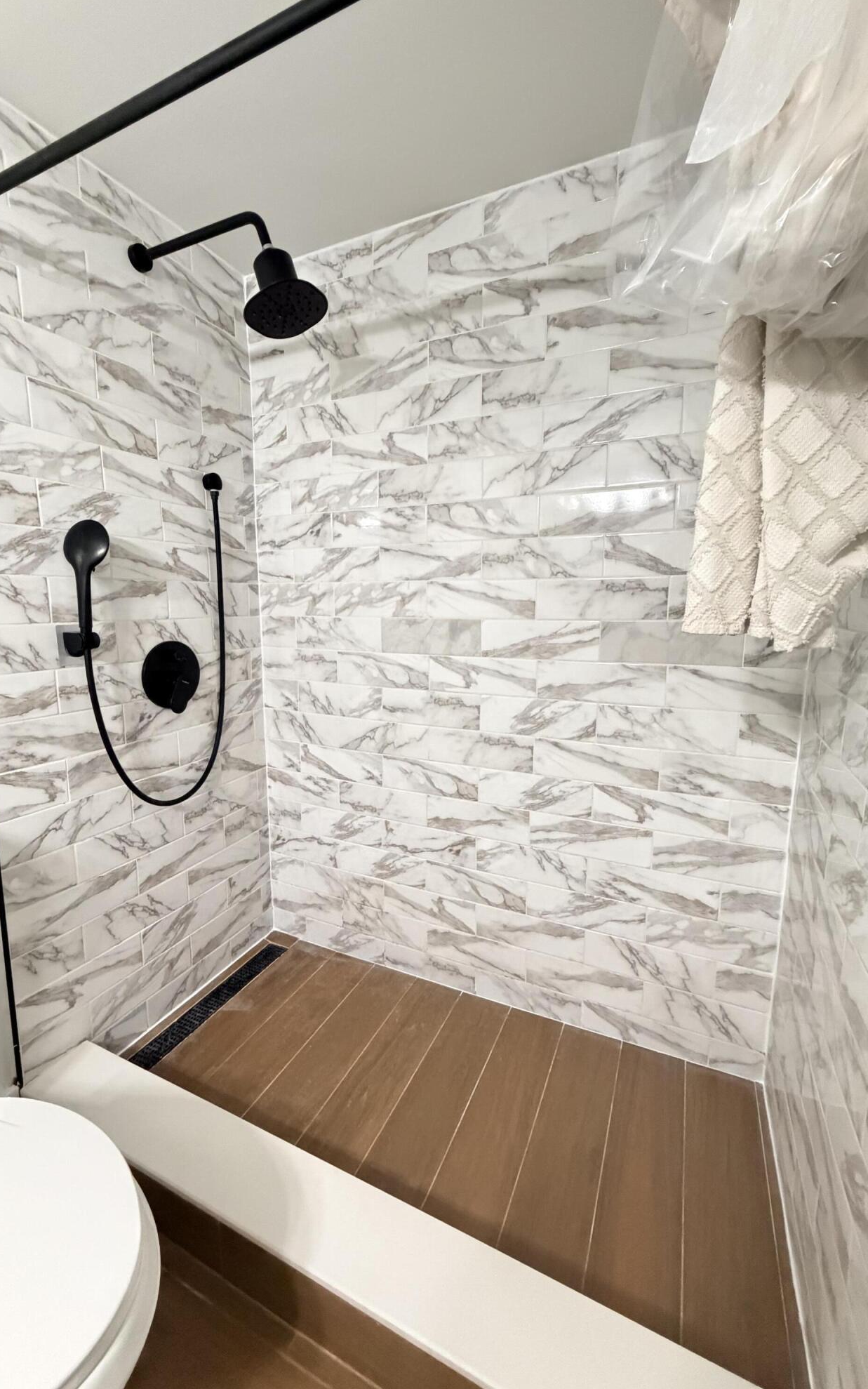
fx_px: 568
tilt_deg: -8.1
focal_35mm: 15
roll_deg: -0.1
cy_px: 688
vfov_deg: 101.5
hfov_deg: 74.8
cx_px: 418
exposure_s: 1/60
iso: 800
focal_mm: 2.22
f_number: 2.2
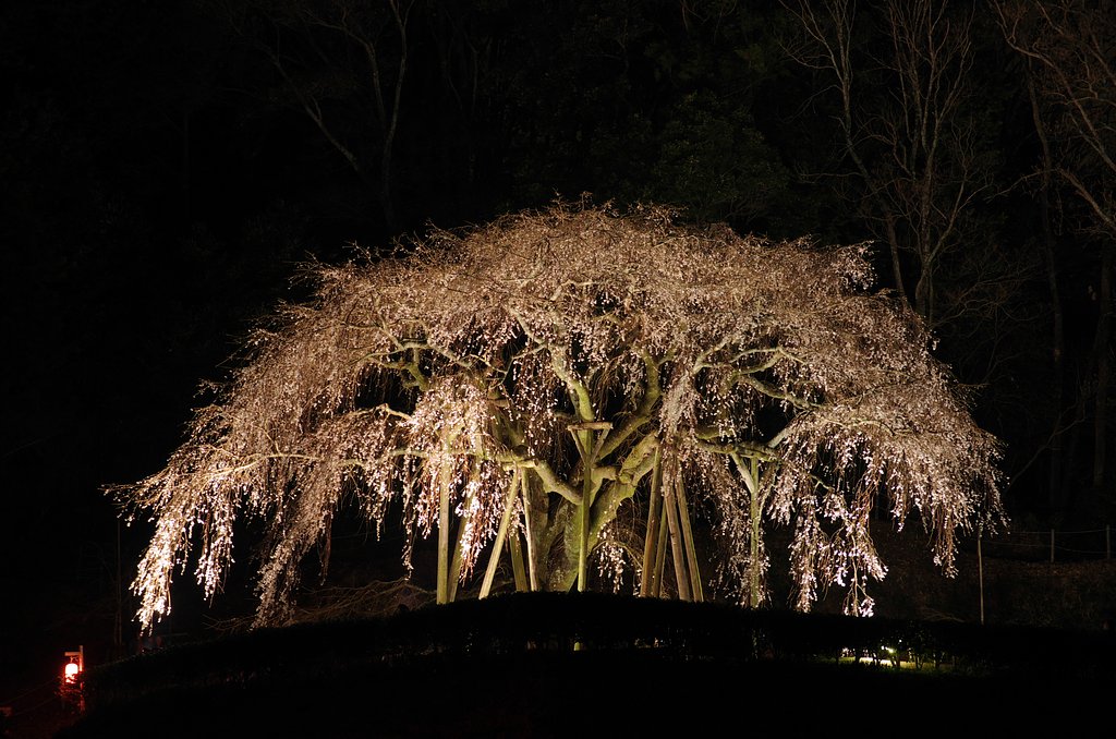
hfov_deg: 21.7
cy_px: 370
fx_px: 2908
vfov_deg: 14.5
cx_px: 558
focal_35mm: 94
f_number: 6.3
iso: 400
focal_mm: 63
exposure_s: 2.5
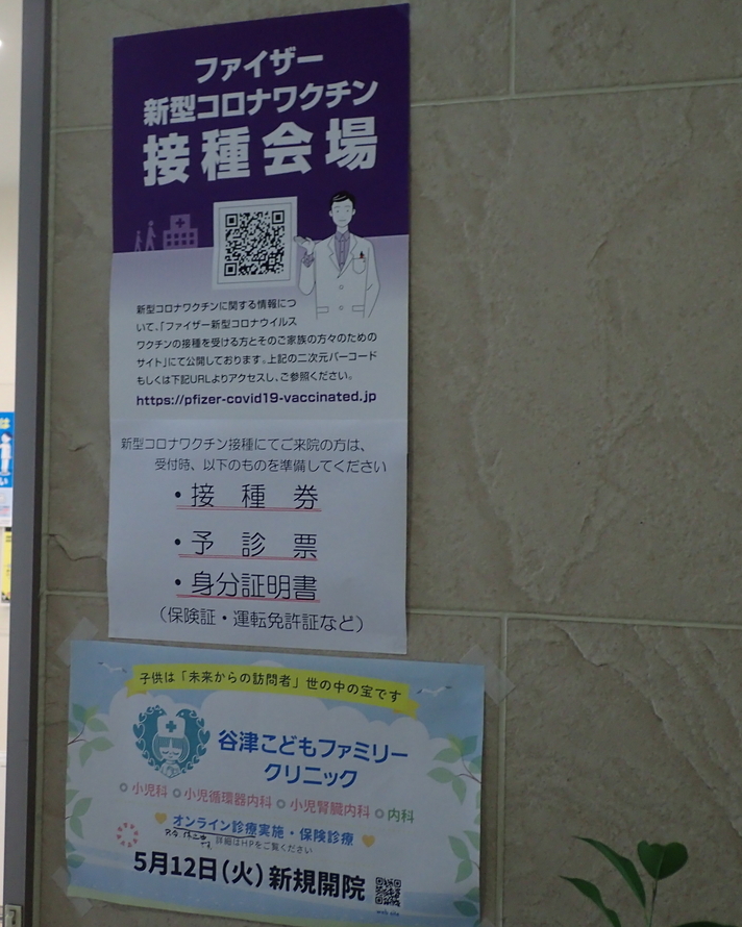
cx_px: 306
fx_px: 1373
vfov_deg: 37.3
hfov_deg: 30.2
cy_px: 466
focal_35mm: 50
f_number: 2.7
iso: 250
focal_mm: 6.86
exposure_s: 1/40
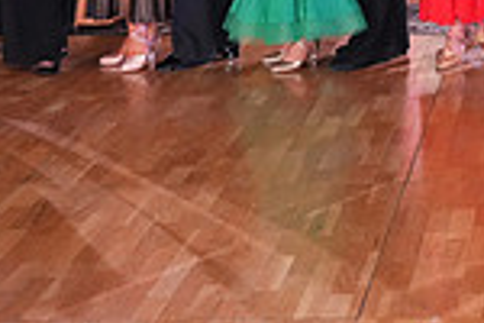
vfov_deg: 10.6
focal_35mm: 124
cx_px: 597
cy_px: -205
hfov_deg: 15.8
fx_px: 1667
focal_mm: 32
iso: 2500
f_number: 4.5
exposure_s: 1/200
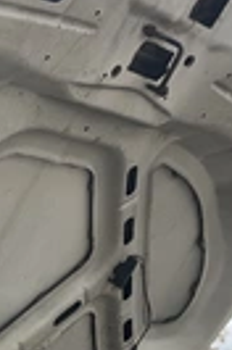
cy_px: 255
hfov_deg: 14.7
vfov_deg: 22.3
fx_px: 884
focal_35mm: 91
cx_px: -3
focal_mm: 3
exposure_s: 1/163
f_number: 1.8
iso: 20
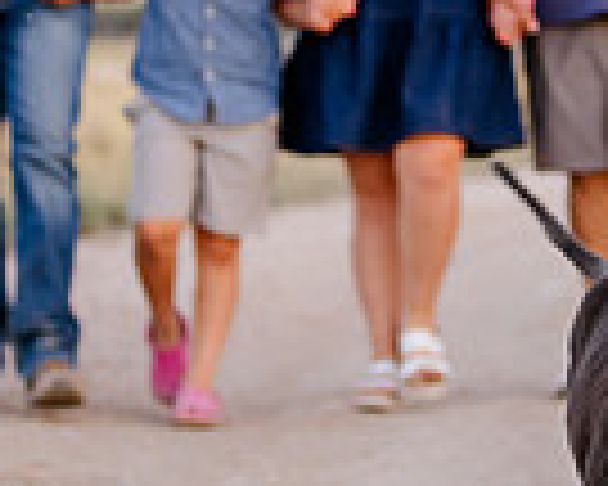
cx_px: 414
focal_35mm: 283
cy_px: 200
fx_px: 5092
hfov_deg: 6.8
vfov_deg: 5.5
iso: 250
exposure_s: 1/200
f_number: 2.8
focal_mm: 70
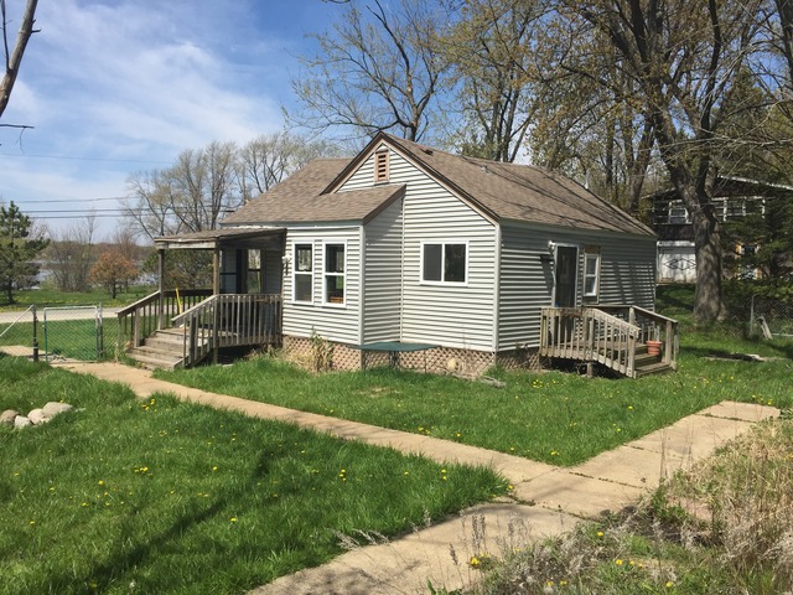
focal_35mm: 29
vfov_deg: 48.2
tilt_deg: -2.7
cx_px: 396
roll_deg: -2.2
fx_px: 664
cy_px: 298
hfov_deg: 61.7
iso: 32
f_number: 2.2
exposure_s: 1/2198
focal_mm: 4.15
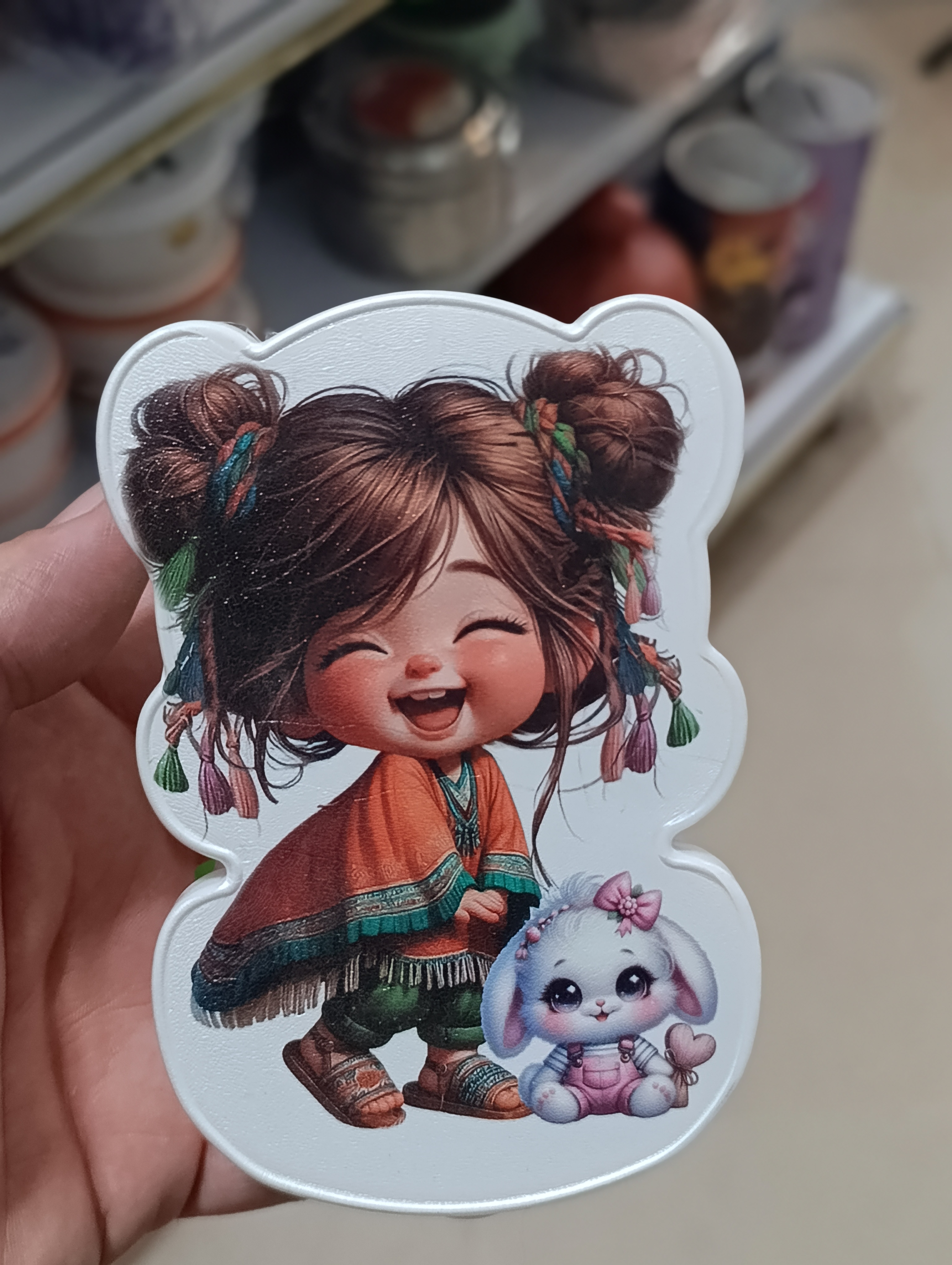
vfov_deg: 41.2
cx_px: 476
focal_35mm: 46
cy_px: 632
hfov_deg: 31.6
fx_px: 1683
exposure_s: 1/50
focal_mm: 6.14
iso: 1250
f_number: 1.6
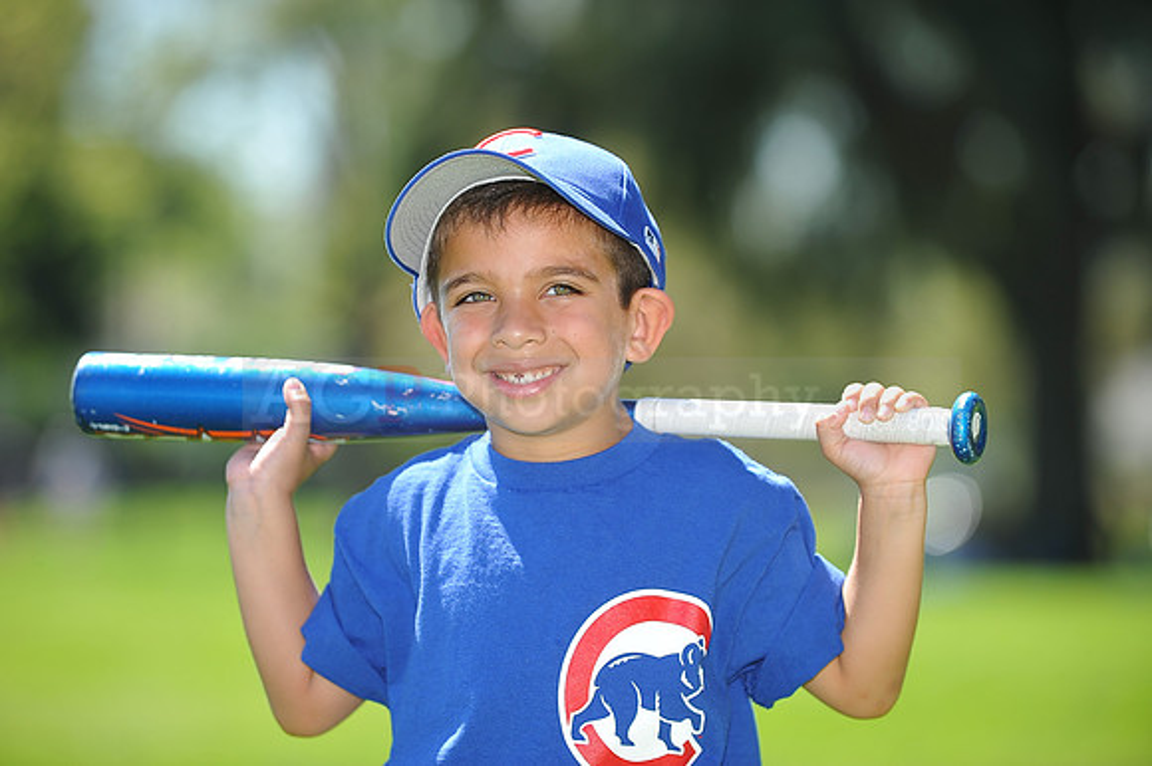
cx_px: 576
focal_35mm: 200
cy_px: 383
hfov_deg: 10.3
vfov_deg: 6.9
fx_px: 6396
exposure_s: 1/500
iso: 200
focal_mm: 200
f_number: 4.5
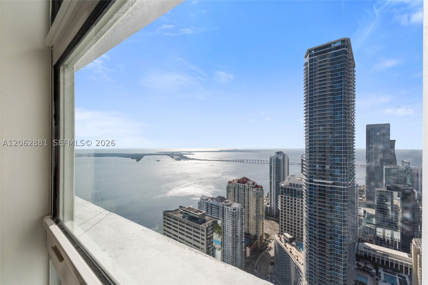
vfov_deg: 77.3
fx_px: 178
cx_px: 214
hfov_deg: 100.4
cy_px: 142
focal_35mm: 15
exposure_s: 1/2000
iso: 400
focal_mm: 10
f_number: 9
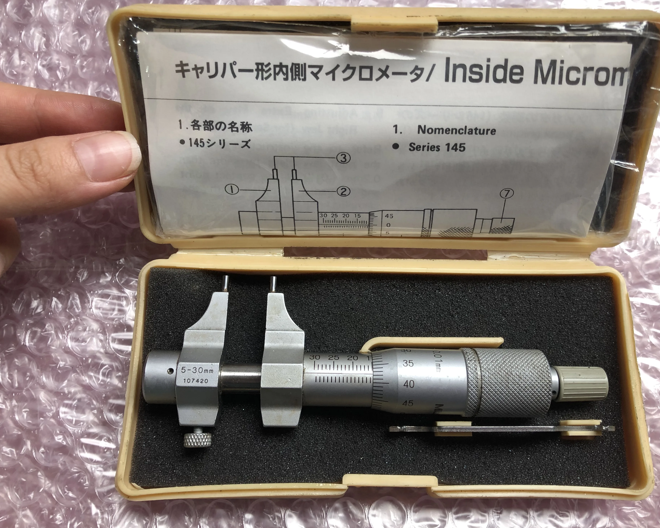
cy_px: 259
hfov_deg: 58.7
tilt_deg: -74.1
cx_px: 358
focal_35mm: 30
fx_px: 586
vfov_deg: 48.5
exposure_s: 1/30
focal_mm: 3.99
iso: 25
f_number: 1.8
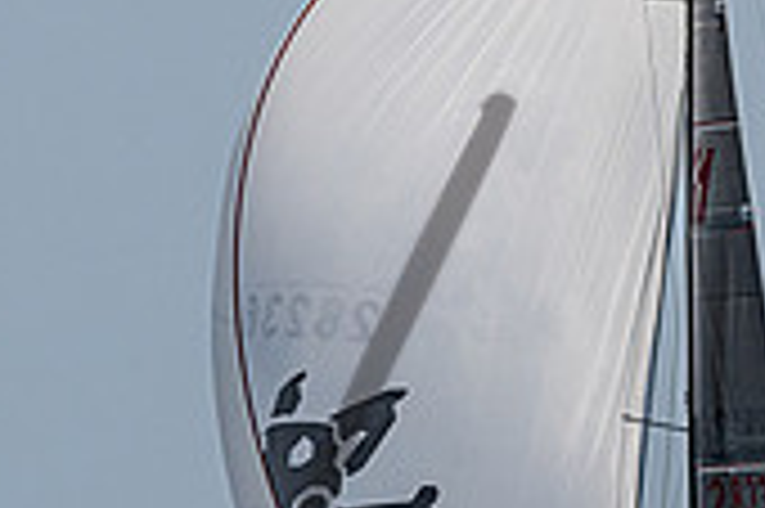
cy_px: 705
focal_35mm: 677
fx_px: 14372
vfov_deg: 2.0
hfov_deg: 3.0
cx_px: 329
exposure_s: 1/5000
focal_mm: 165
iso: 400
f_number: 6.3
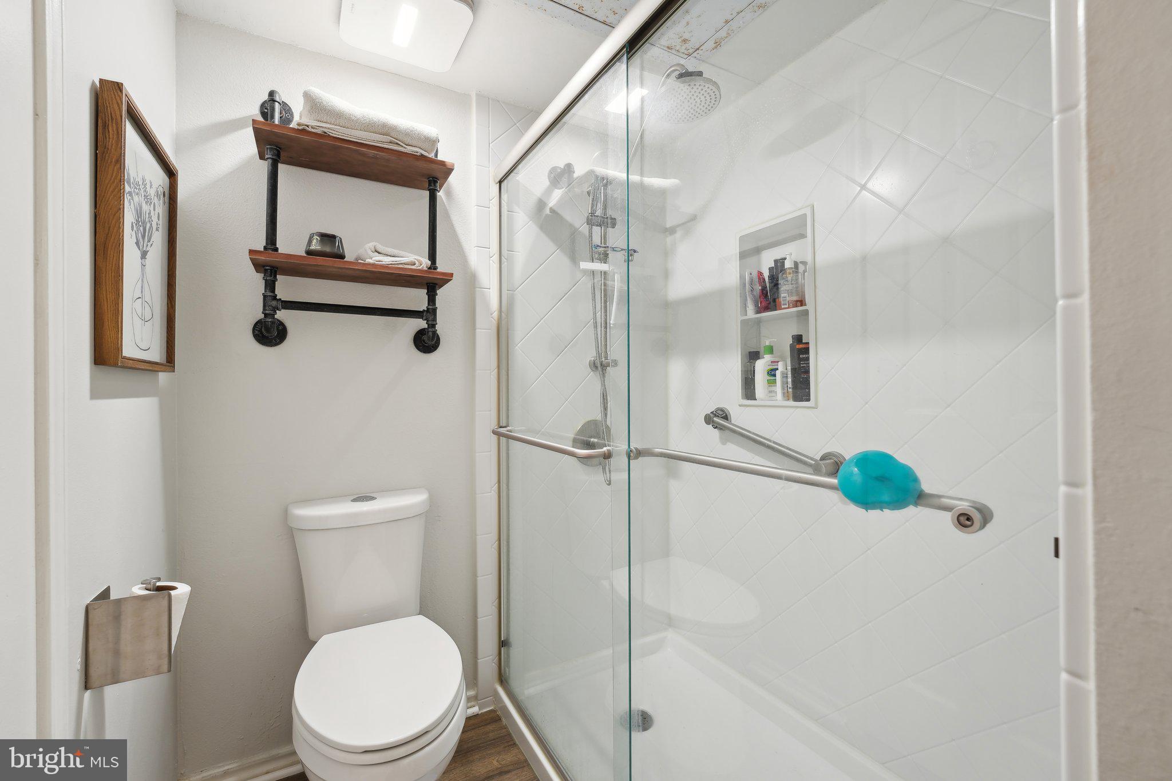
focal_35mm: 14
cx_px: 586
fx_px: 456
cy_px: 390
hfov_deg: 104.3
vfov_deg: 81.2
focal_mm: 14
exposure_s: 1/4
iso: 160
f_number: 7.1
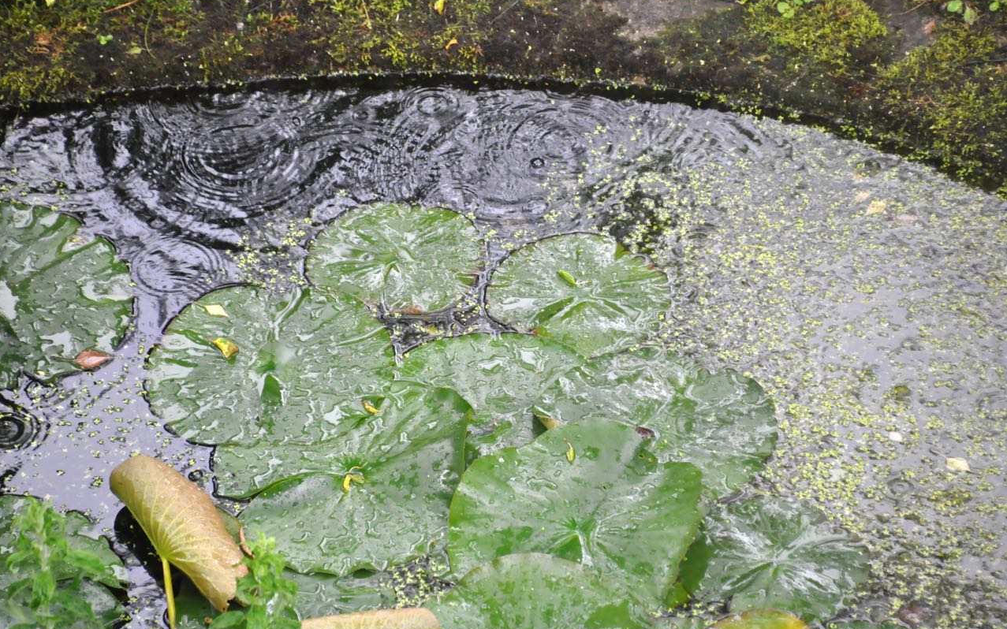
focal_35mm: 459
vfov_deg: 2.9
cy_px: 325
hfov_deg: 4.6
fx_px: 12596
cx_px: 503
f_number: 6.3
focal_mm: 300
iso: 1600
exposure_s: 1/125
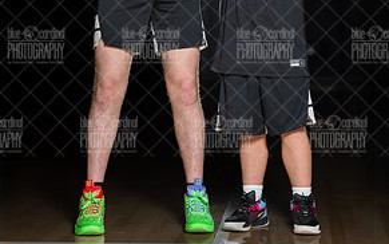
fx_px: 1421
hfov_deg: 15.6
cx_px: 190
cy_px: -44
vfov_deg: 9.7
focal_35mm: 134
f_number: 1.8
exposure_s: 1/200
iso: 125
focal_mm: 85
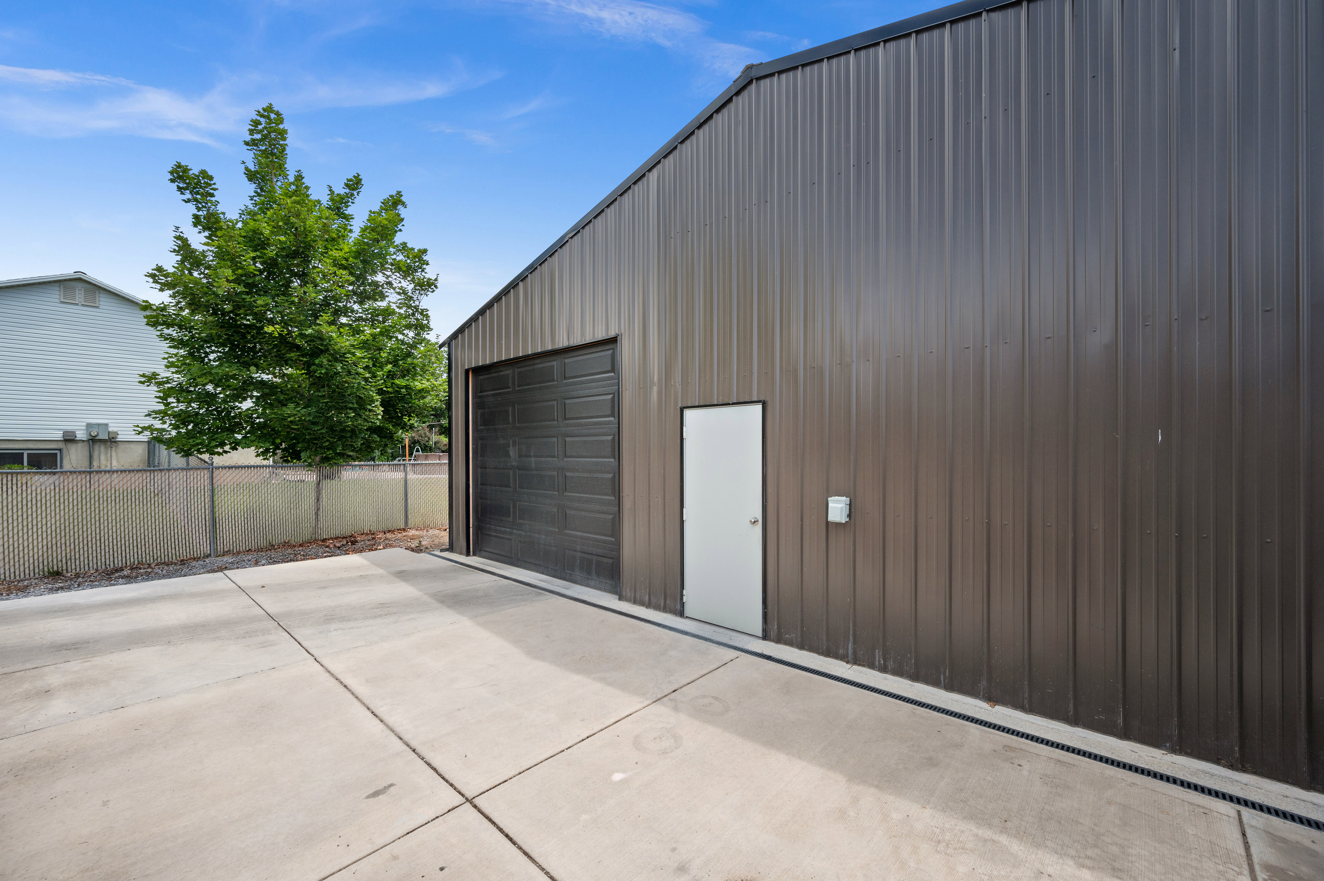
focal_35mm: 14
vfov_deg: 81.1
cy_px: 440
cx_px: 662
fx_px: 515
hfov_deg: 104.3
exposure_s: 1/500
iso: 400
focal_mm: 14
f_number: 7.1
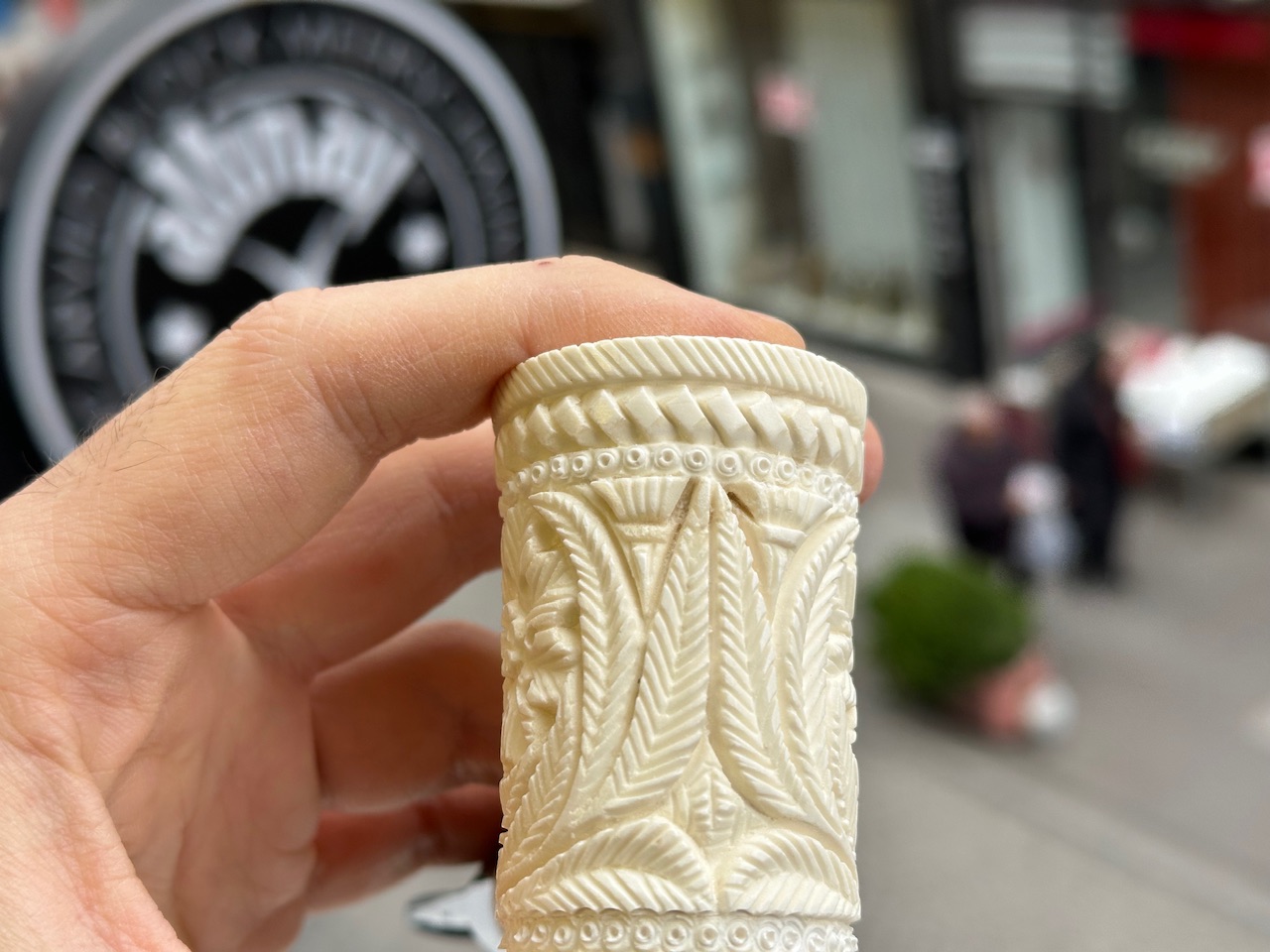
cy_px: 476
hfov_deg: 39.7
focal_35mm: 48
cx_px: 635
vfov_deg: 30.3
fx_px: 1761
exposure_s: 1/431
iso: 64
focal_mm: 6.86
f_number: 1.78
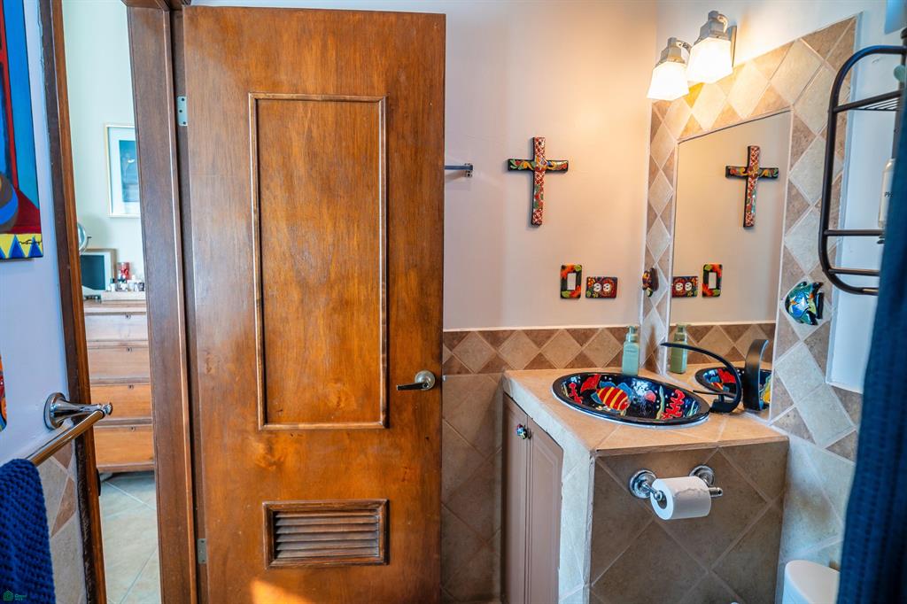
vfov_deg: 61.9
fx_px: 504
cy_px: 302
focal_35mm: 20
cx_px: 454
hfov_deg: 84.0
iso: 100
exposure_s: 1/25
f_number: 4
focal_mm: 20
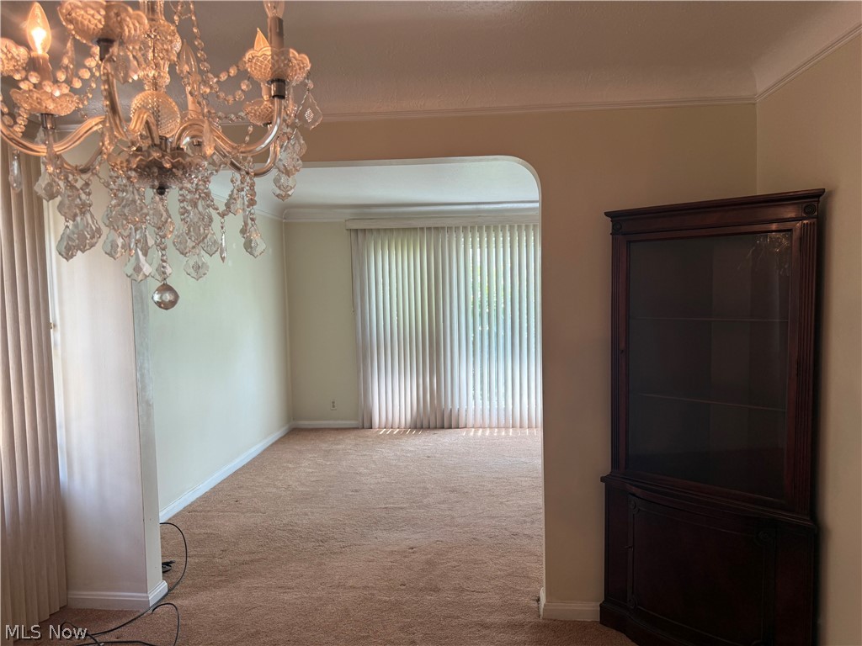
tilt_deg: -4.4
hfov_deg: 71.6
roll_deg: +0.7
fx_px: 598
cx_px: 431
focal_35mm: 24
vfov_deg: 56.8
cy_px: 323
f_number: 1.78
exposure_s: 1/120
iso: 100
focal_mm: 6.76
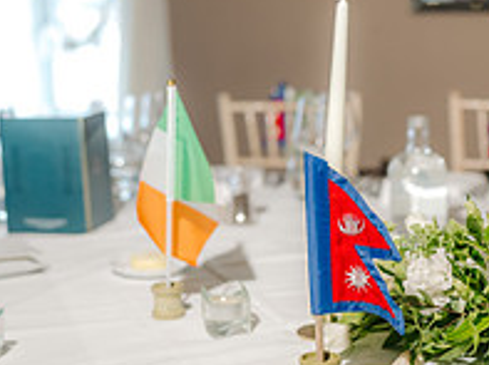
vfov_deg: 19.1
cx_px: 360
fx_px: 1086
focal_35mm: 77
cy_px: 223
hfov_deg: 25.1
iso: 640
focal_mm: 35
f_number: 2
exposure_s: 1/200
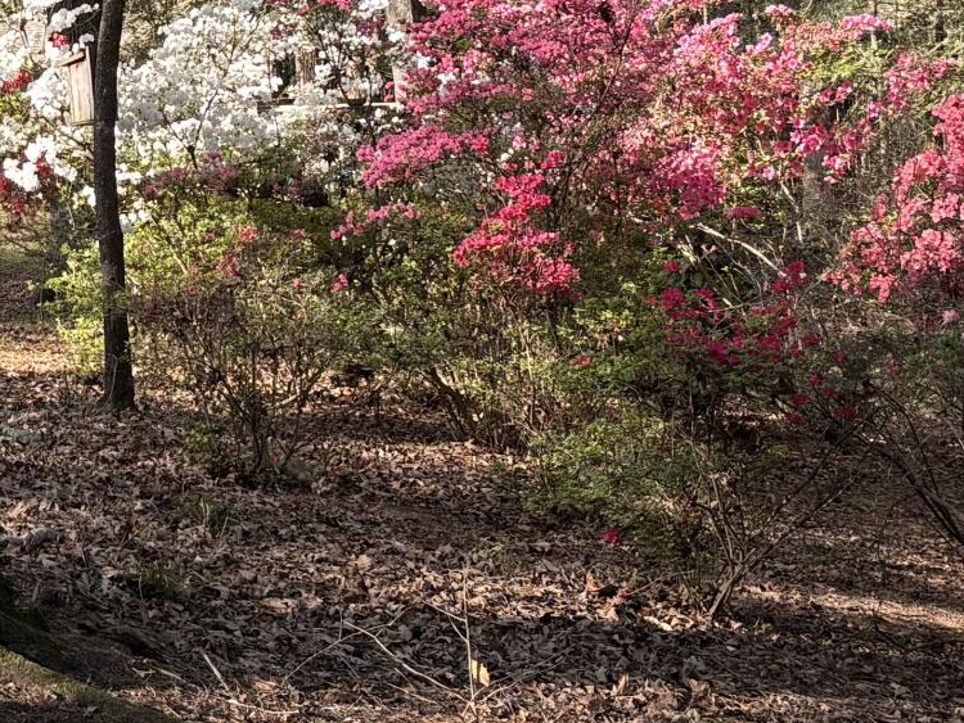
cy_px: 81
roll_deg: +3.3
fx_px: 2897
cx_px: -8
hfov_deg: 18.4
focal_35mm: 104
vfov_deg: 14.1
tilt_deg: -0.4
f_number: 1.6
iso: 50
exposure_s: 1/438
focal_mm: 5.96
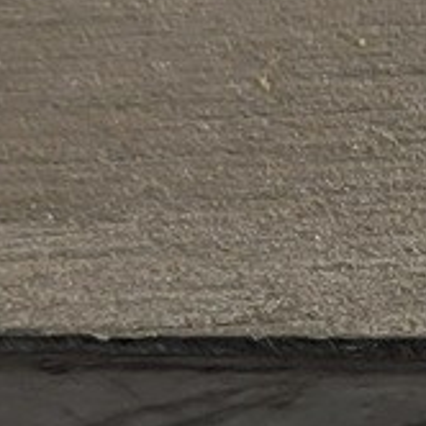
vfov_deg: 8.8
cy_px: 400
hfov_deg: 8.3
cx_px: 880
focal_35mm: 199
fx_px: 2771
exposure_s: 1/157
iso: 40
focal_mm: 5.4
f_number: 1.8
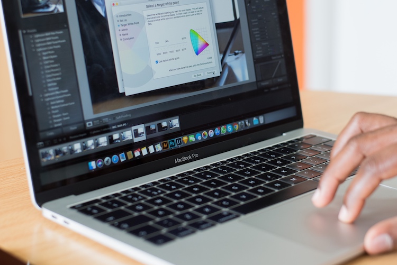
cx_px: 241
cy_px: 107
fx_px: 883
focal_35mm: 80
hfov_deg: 25.3
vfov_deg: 17.1
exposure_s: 1/100
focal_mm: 50
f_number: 2.8
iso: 500
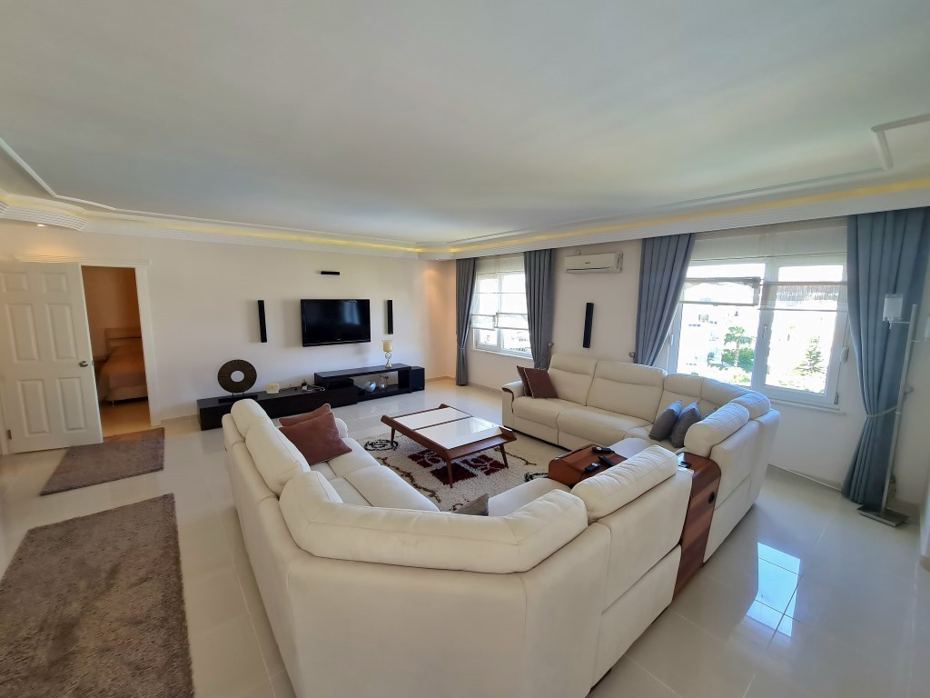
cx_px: 465
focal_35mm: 13
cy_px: 349
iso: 100
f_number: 2.2
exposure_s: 1/100
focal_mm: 2.2
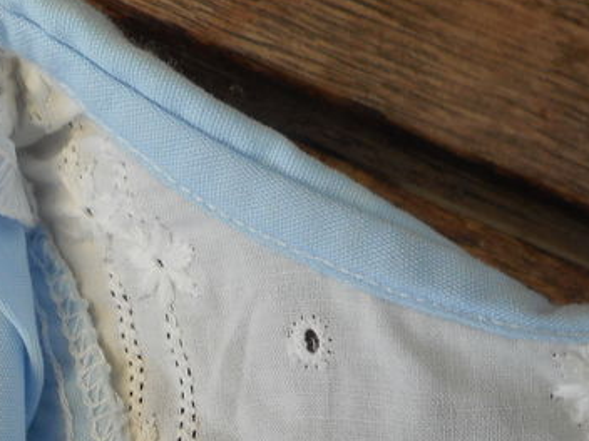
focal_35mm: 71
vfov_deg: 19.5
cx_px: 289
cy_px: 525
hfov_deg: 27.4
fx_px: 1208
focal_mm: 4.5
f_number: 3.7
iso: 80
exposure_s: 1/50
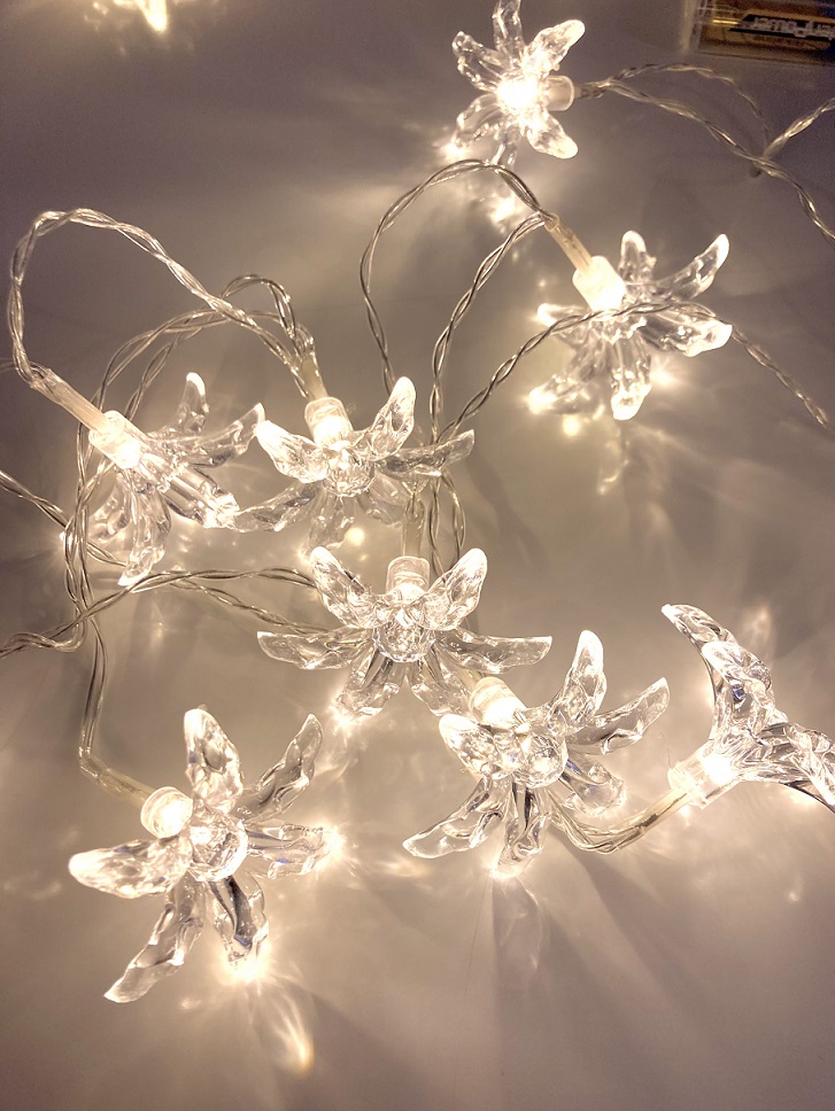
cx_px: 418
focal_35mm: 28
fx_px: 900
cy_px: 556
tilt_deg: -61.3
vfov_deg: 63.4
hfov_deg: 49.8
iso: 50
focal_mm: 3.99
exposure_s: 1/50
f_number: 1.8
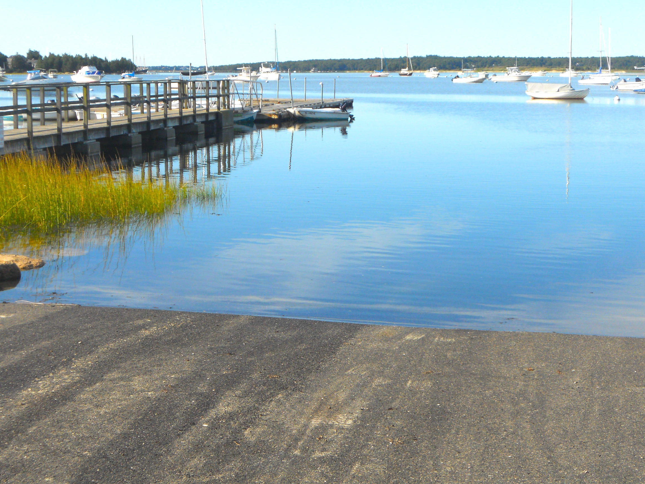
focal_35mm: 73
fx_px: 1360
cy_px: 234
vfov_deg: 20.2
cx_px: 316
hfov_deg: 26.7
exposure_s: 1/400
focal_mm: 11.7
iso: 80
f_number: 5.3
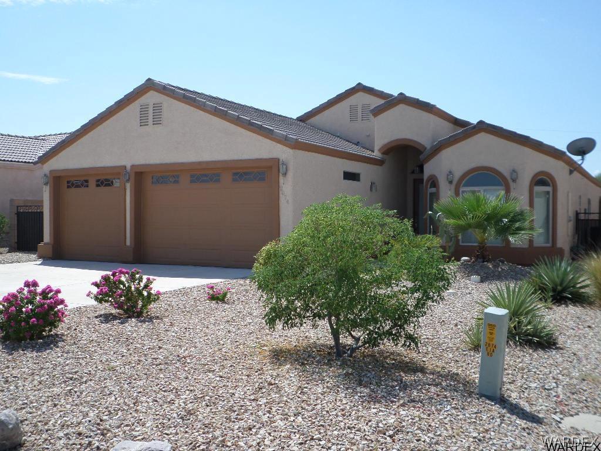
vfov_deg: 39.7
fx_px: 625
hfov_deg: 51.4
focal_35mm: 36
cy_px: 226
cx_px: 300
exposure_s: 1/1000
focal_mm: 6.5
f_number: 3
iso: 80
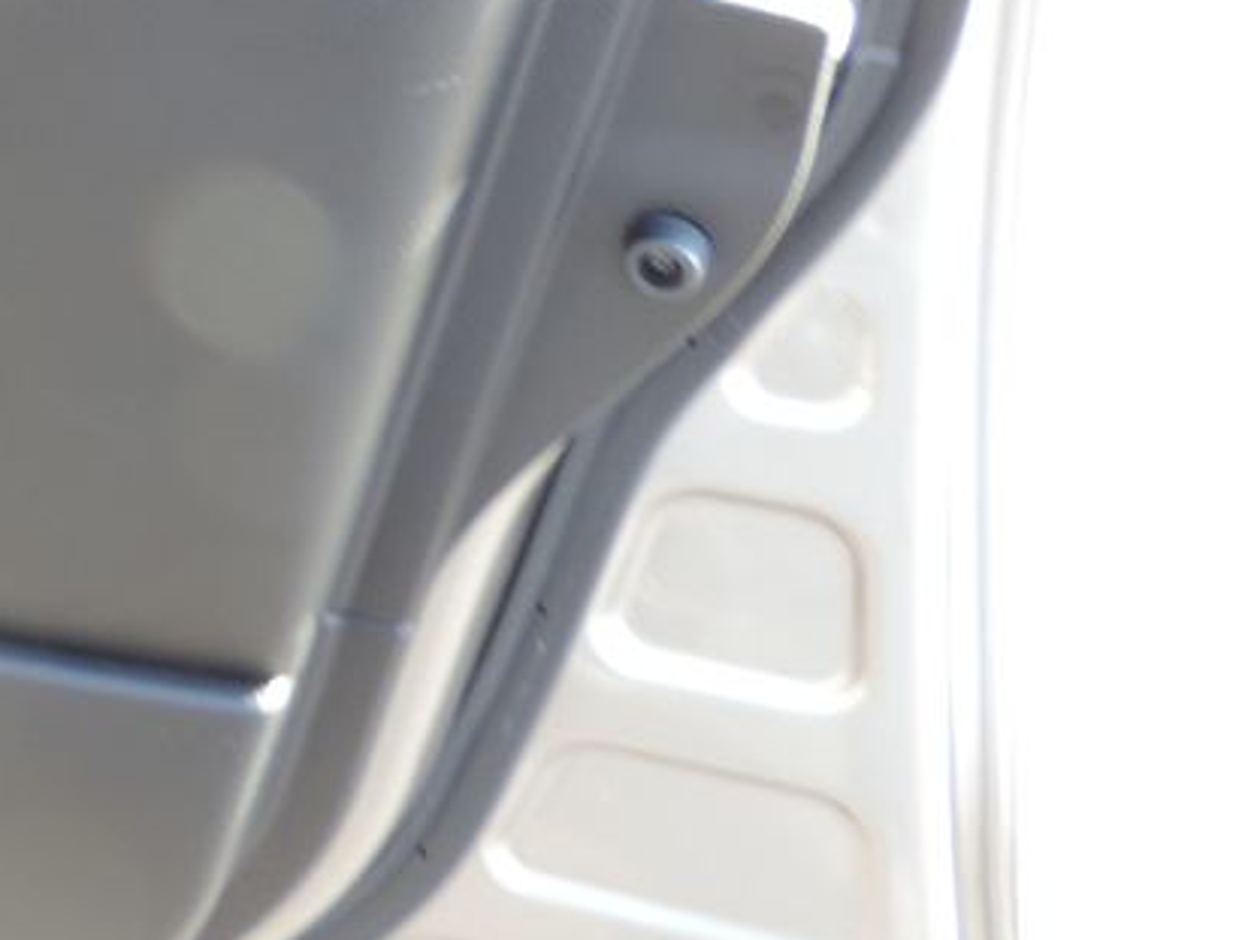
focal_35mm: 74
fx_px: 2680
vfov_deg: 18.8
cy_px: -190
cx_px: -541
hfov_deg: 22.4
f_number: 3
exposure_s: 1/30
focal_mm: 4.3
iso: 80
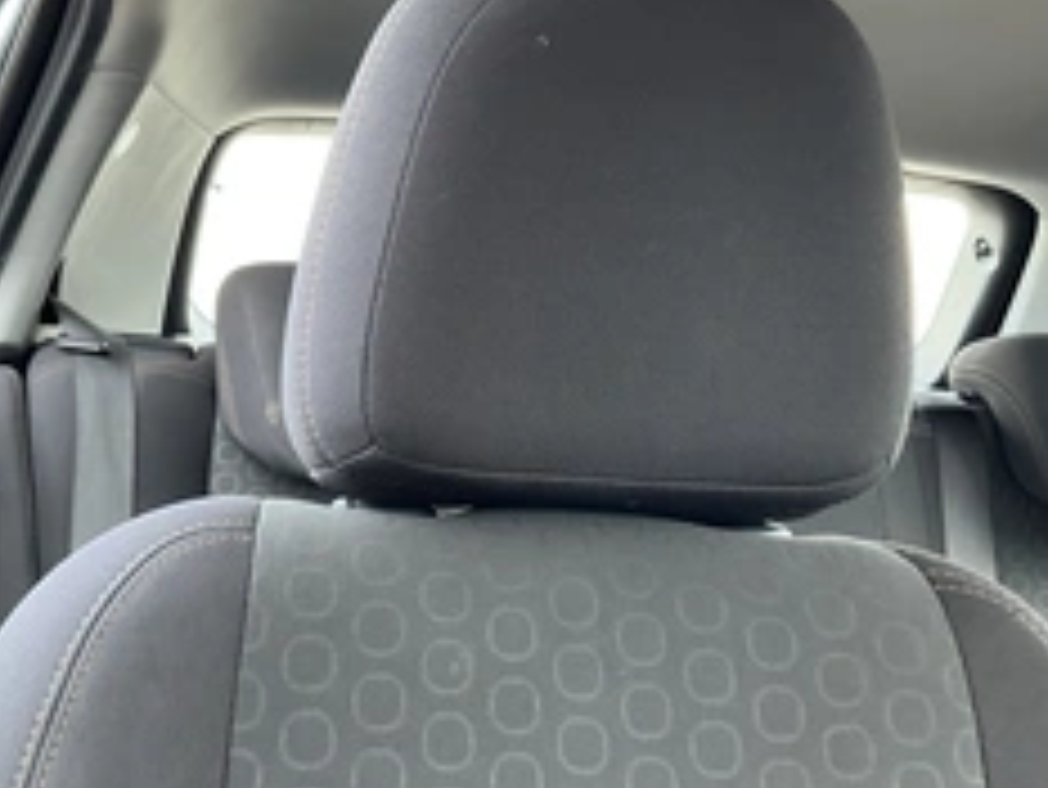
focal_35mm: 48
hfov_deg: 39.5
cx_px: 418
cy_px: 374
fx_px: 1454
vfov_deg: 30.3
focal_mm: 3
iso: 64
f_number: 1.8
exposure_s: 1/95
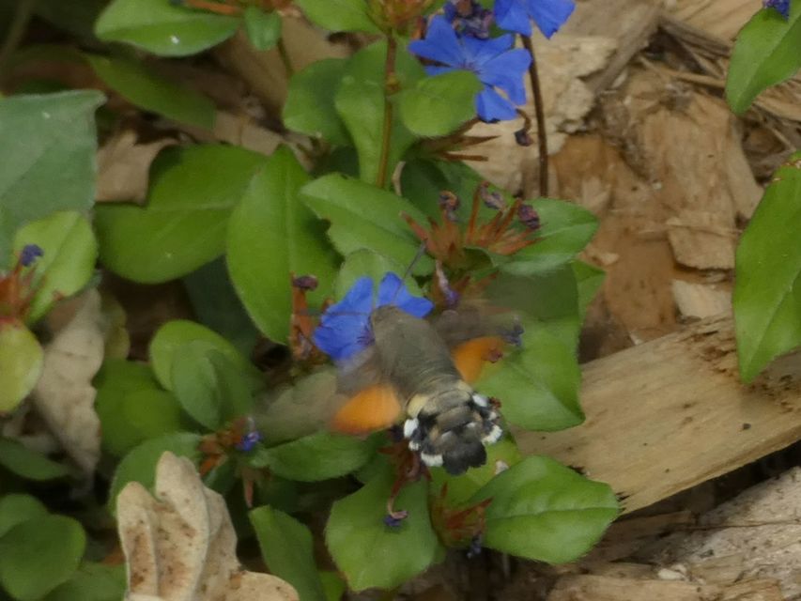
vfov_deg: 5.9
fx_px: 5786
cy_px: 300
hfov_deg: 7.9
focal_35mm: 250
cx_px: 400
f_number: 5.5
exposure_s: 1/125
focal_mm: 44.8
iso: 80
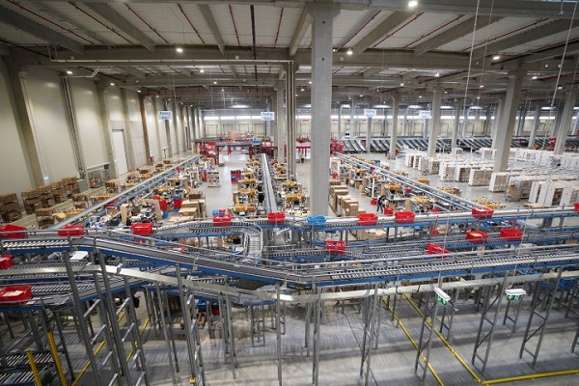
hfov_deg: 96.7
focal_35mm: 16
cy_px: 193
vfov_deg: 73.7
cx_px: 290
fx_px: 257
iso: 1600
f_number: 2.8
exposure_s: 1/160
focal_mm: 16
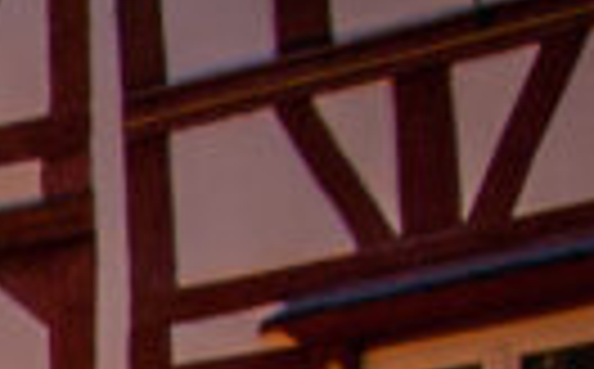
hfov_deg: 7.1
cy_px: 1519
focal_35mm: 238
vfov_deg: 4.9
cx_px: -1620
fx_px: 3846
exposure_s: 1/30
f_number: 3.5
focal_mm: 20
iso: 400
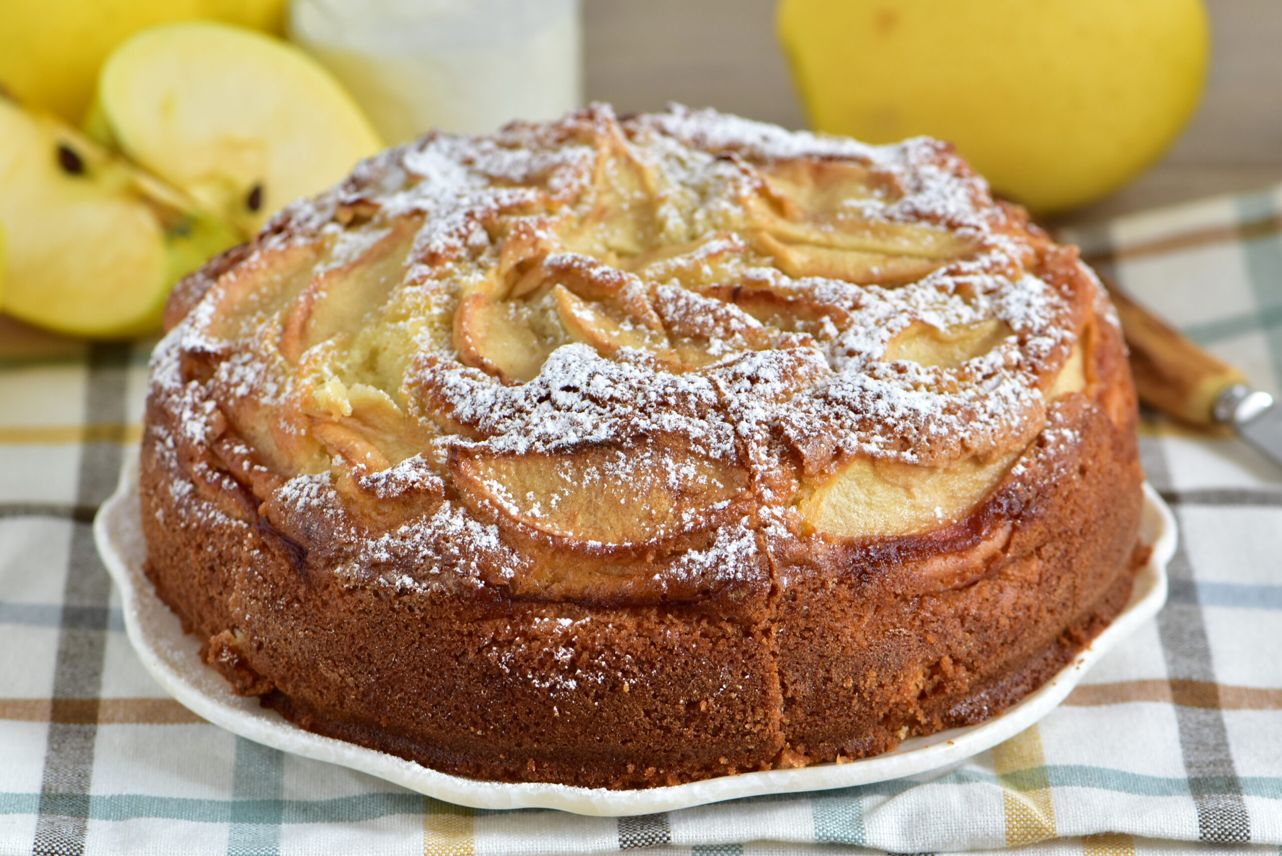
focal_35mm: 158
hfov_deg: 13.0
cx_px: 641
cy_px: 428
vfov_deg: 8.7
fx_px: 5610
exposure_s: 1/25
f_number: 6.3
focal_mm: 105
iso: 500
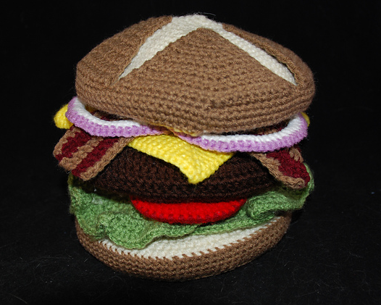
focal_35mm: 48
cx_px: 175
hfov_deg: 38.7
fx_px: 541
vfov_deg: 31.5
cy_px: 151
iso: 200
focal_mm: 28
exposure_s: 1/60
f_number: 4
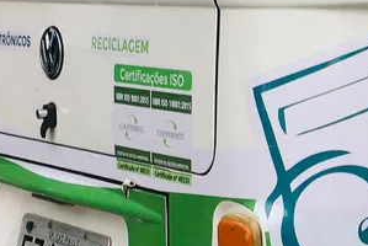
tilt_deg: -14.5
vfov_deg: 10.7
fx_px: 1320
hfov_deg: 14.8
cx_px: 544
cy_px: 105
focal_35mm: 129
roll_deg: +0.3
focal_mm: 4.15
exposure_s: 1/158
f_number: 2.2
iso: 25
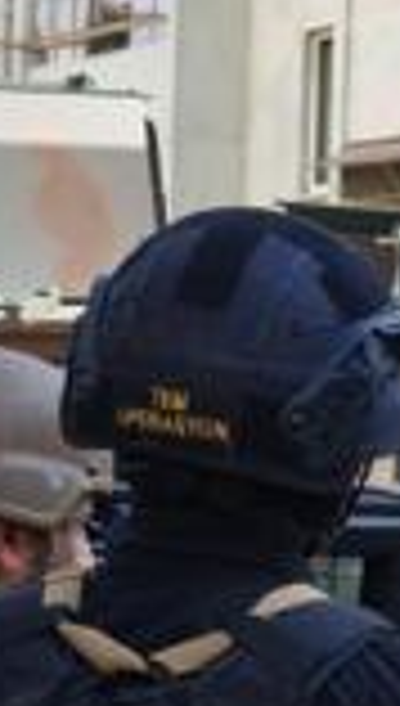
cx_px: 333
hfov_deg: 6.5
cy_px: 540
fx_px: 3543
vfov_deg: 11.3
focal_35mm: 189
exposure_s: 1/314
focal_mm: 7.1
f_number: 1.9
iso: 50
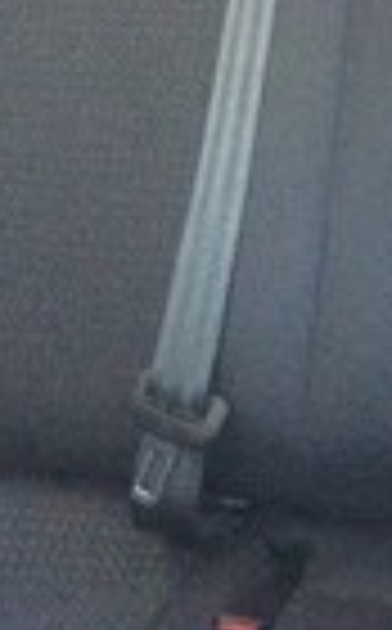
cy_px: -212
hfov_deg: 11.2
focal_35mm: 109
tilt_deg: -5.5
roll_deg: -0.1
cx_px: 680
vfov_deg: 17.8
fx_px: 1871
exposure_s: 1/17
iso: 320
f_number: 2.2
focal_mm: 4.15
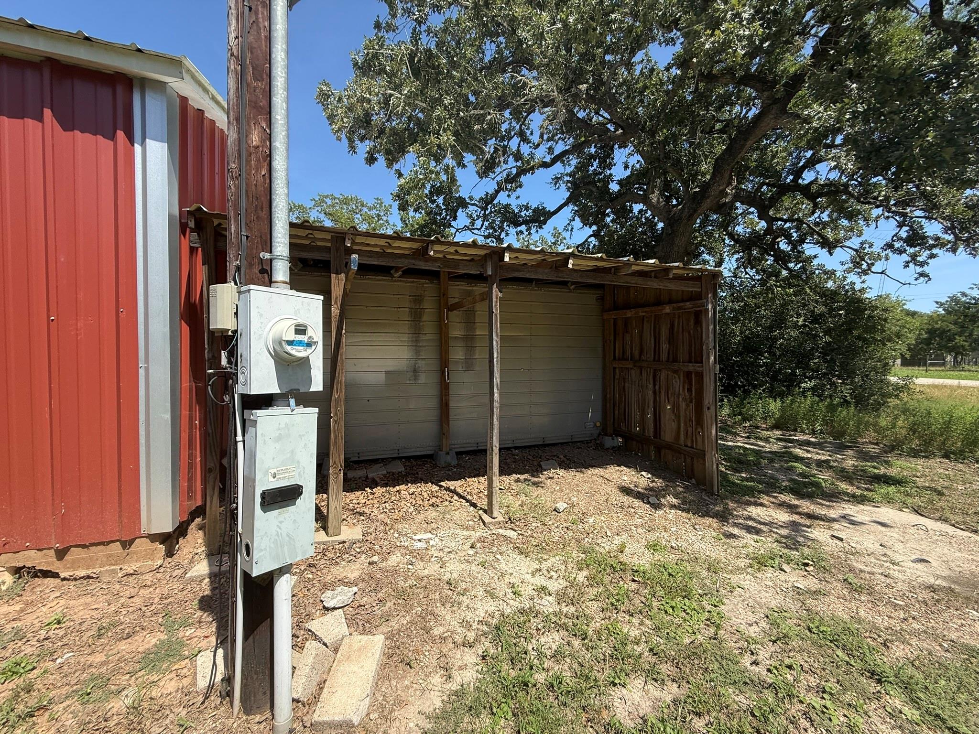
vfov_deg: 85.7
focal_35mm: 14
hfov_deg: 102.1
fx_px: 396
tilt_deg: -0.5
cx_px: 490
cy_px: 367
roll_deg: -1.2
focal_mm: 2.22
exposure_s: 1/820
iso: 50
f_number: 2.2
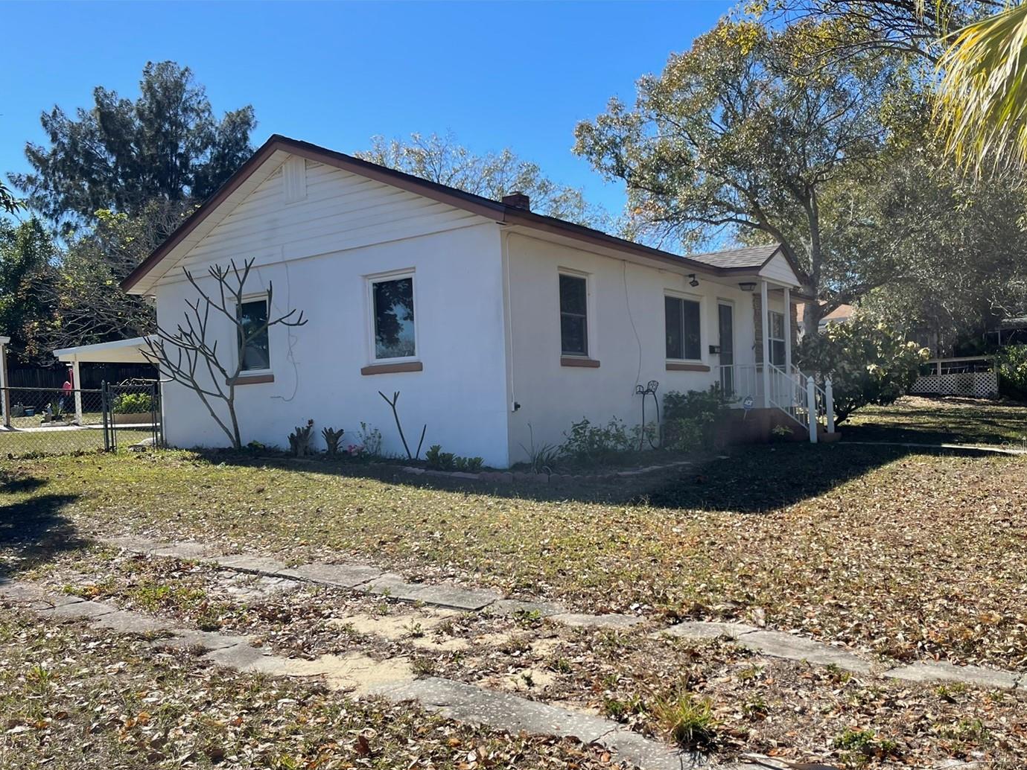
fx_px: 860
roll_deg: +1.5
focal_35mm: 29
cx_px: 476
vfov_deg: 48.0
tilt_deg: -1.4
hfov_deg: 61.6
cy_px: 446
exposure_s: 1/2123
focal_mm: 5.1
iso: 32
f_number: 1.6
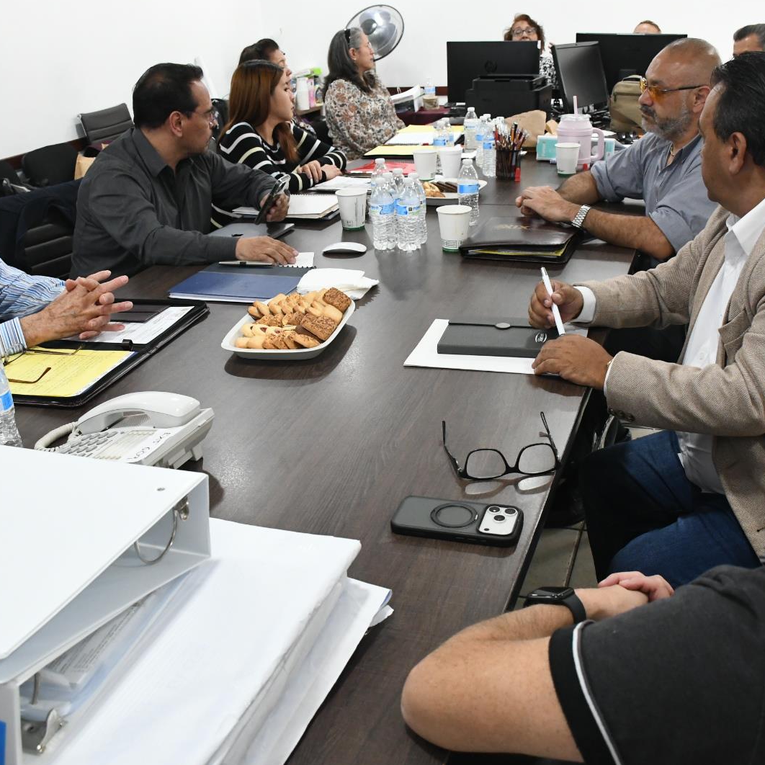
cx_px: 367
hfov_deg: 47.2
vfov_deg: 47.2
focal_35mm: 35
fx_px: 875
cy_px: 380
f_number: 5.6
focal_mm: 18
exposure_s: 1/125
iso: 3200
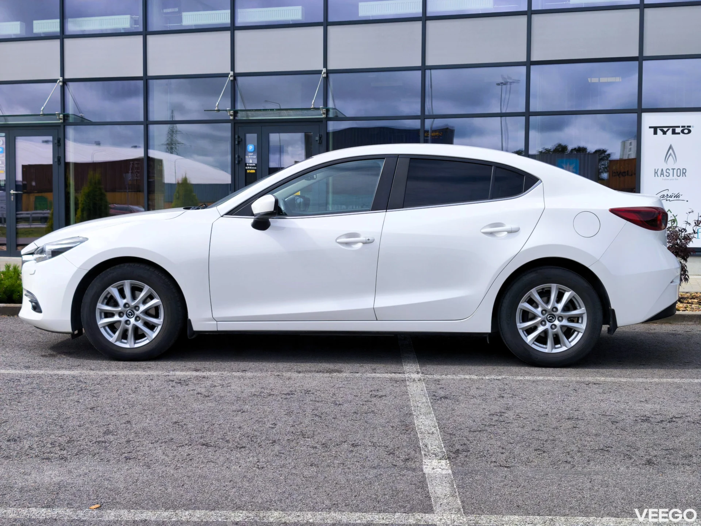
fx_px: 932
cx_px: 350
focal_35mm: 46
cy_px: 263
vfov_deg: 31.5
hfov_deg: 41.2
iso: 50
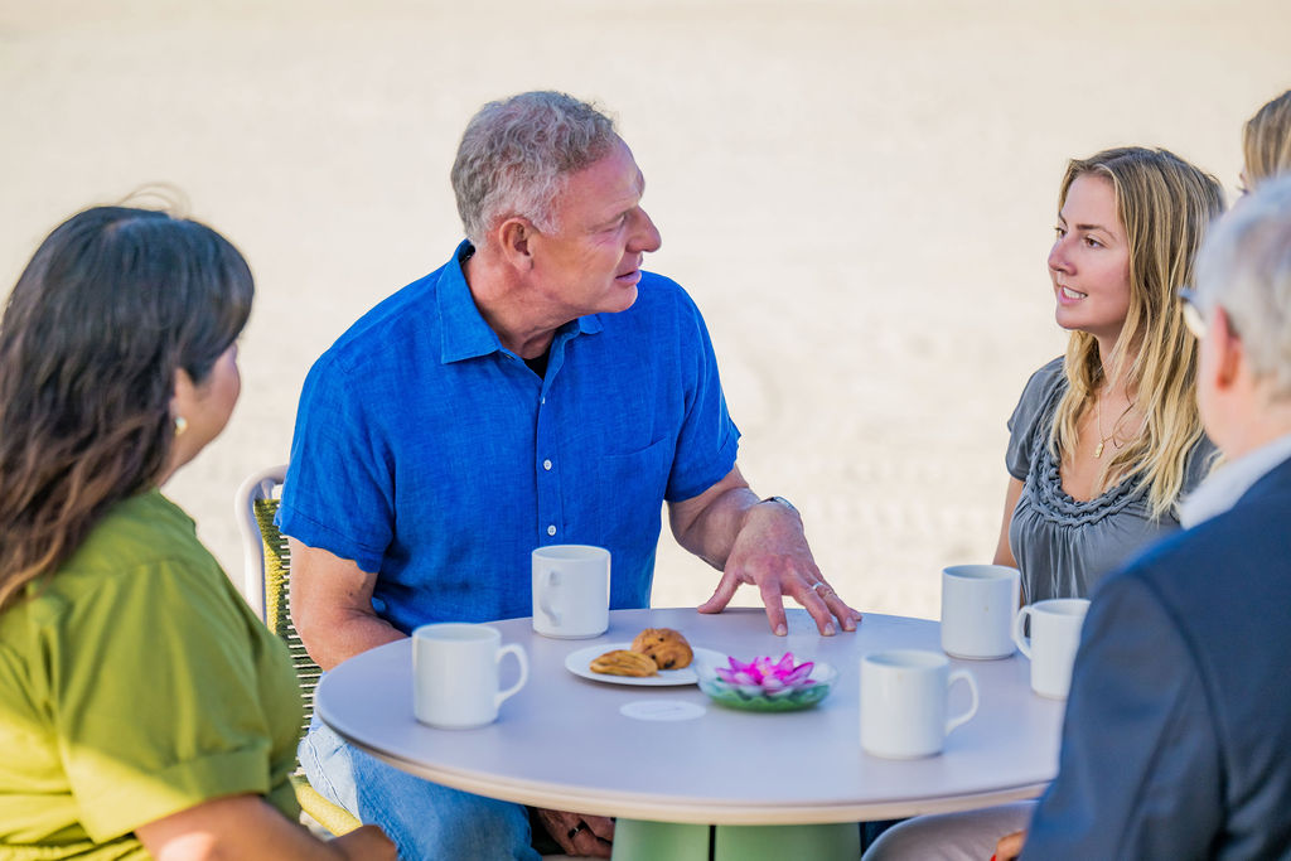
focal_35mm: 101
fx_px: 3622
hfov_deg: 20.2
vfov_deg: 13.6
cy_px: 430
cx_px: 646
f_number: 3.2
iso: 400
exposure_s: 1/3200
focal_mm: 101
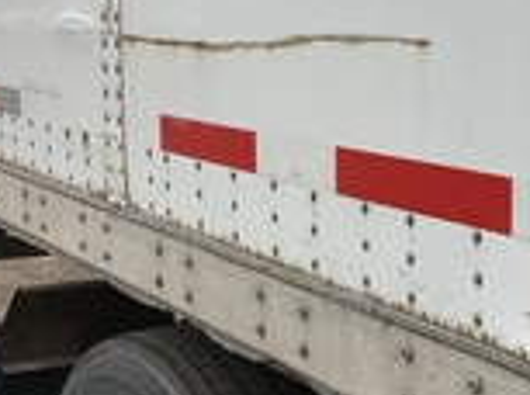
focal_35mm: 76
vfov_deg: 19.3
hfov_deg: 25.5
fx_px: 1161
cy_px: 139
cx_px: 367
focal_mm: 3
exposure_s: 1/912
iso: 25
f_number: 1.8
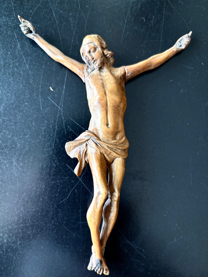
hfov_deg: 53.1
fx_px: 208
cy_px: 138
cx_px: 104
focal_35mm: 26
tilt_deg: -87.0
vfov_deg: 67.3
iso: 500
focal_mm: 5.96
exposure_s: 1/42
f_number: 1.6
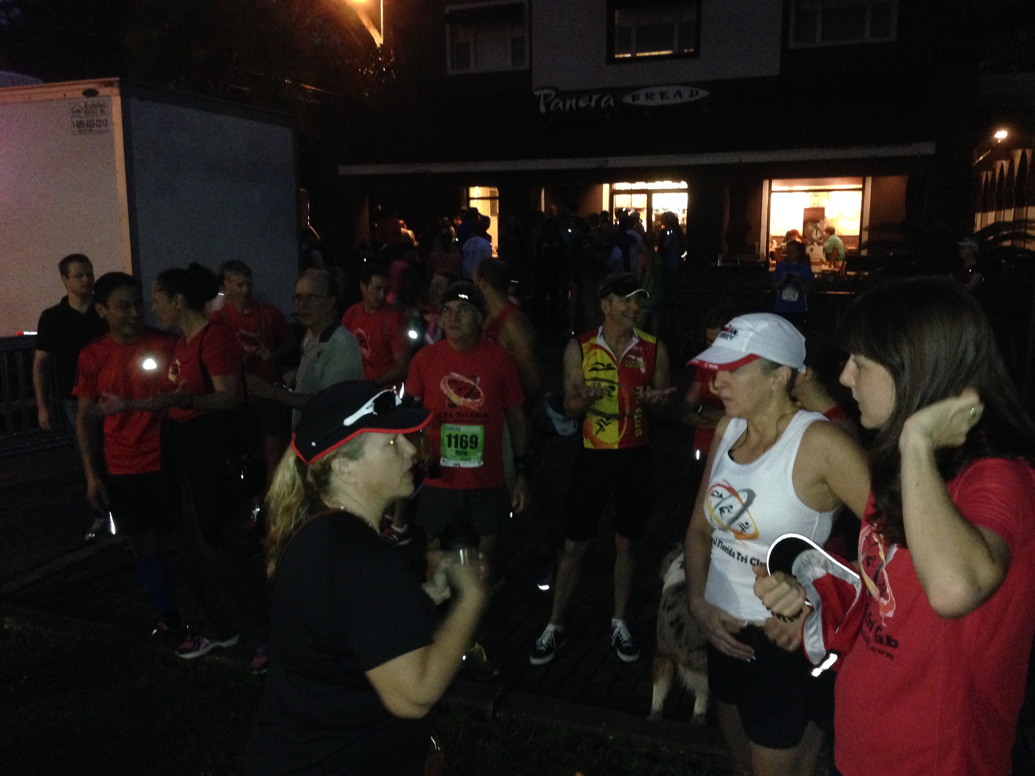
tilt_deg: -9.0
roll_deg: +0.0
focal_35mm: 33
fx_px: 987
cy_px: 388
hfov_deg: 55.4
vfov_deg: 42.9
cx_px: 518
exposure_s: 1/16
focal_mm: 4.12
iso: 500
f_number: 2.4
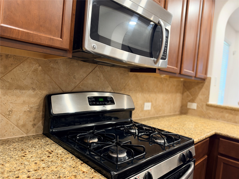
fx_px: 166
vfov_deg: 56.8
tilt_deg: -1.6
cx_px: 120
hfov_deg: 71.6
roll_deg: -4.8
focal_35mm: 24
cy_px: 90
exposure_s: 1/60
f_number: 1.8
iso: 250
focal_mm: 6.93
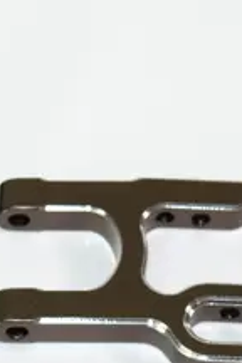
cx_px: 37
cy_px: 259
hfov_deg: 6.9
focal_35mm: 200
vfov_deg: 10.3
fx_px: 2017
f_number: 6.3
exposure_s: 1/60
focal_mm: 36
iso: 100
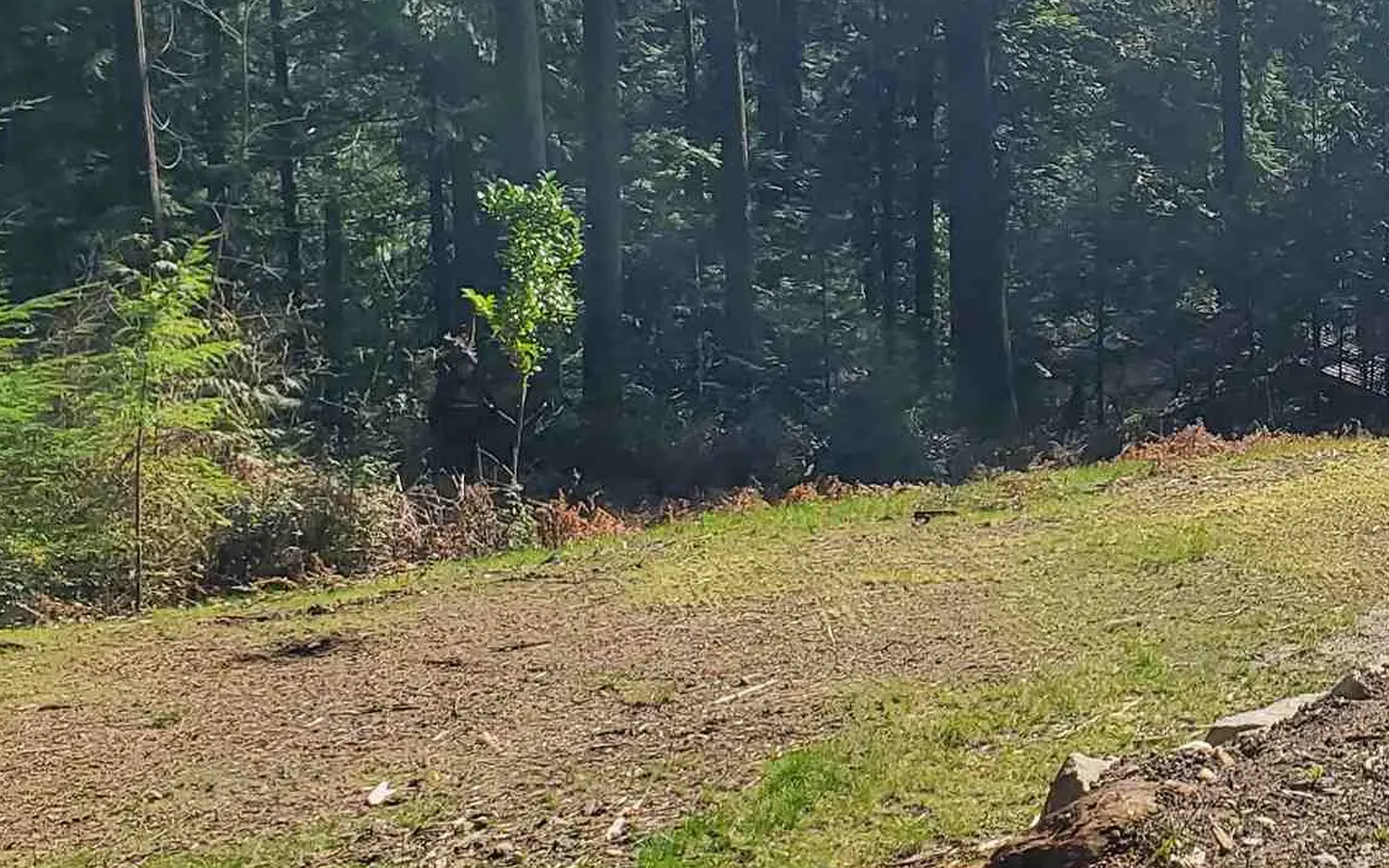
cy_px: 92
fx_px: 2840
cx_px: 1432
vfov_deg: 17.2
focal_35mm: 75
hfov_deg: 25.9
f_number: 2.4
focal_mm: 4.3
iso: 50
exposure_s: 1/1578
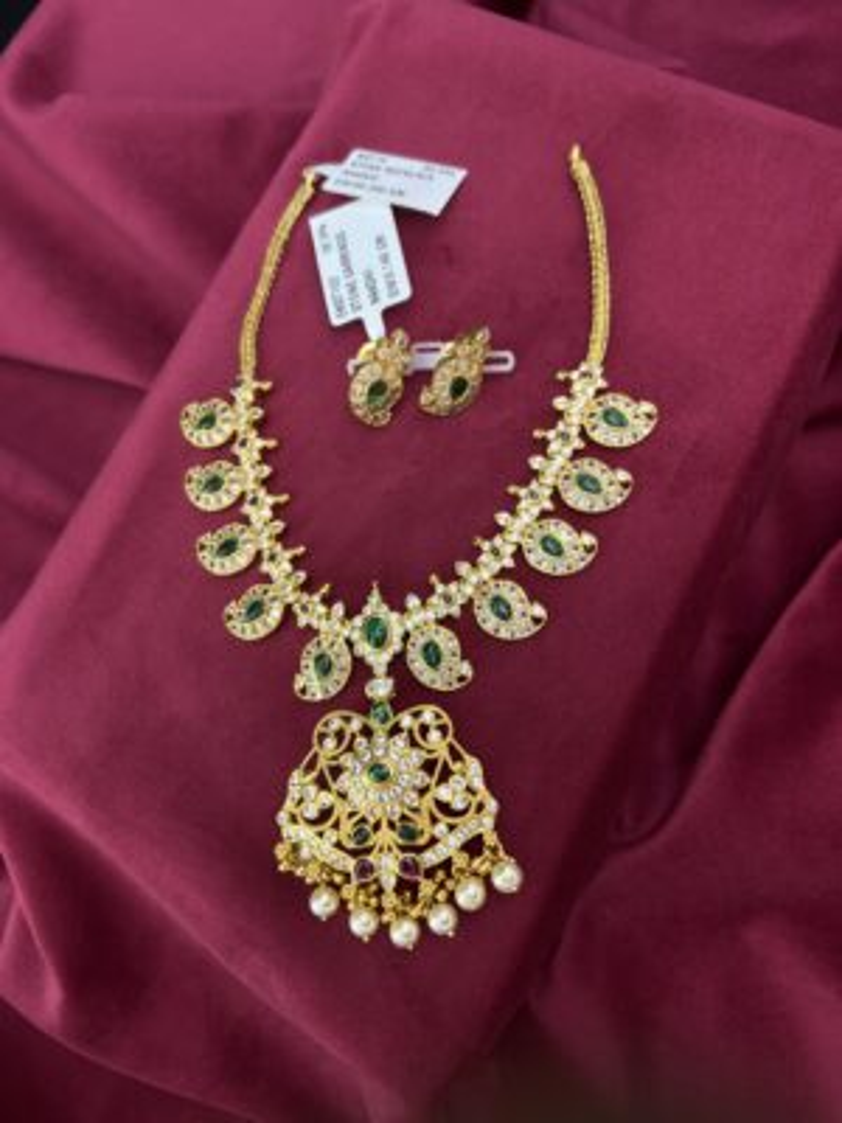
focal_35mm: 26
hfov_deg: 53.1
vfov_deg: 67.3
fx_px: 843
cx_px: 421
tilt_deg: -72.3
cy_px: 562
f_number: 1.5
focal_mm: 5.7
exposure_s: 1/230
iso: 40
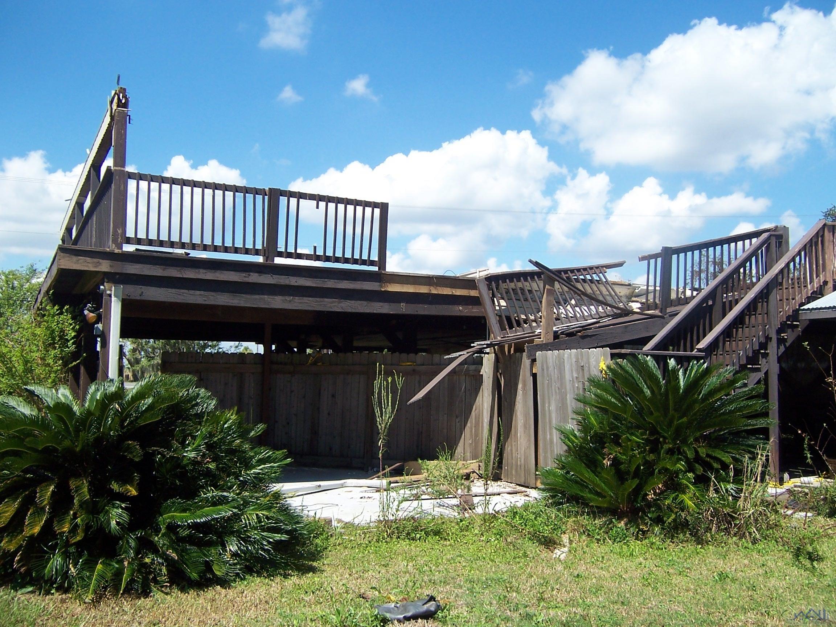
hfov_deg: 55.4
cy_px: 314
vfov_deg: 42.9
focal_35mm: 33
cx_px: 418
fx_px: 797
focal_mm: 5.5
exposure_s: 1/750
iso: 80
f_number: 3.4
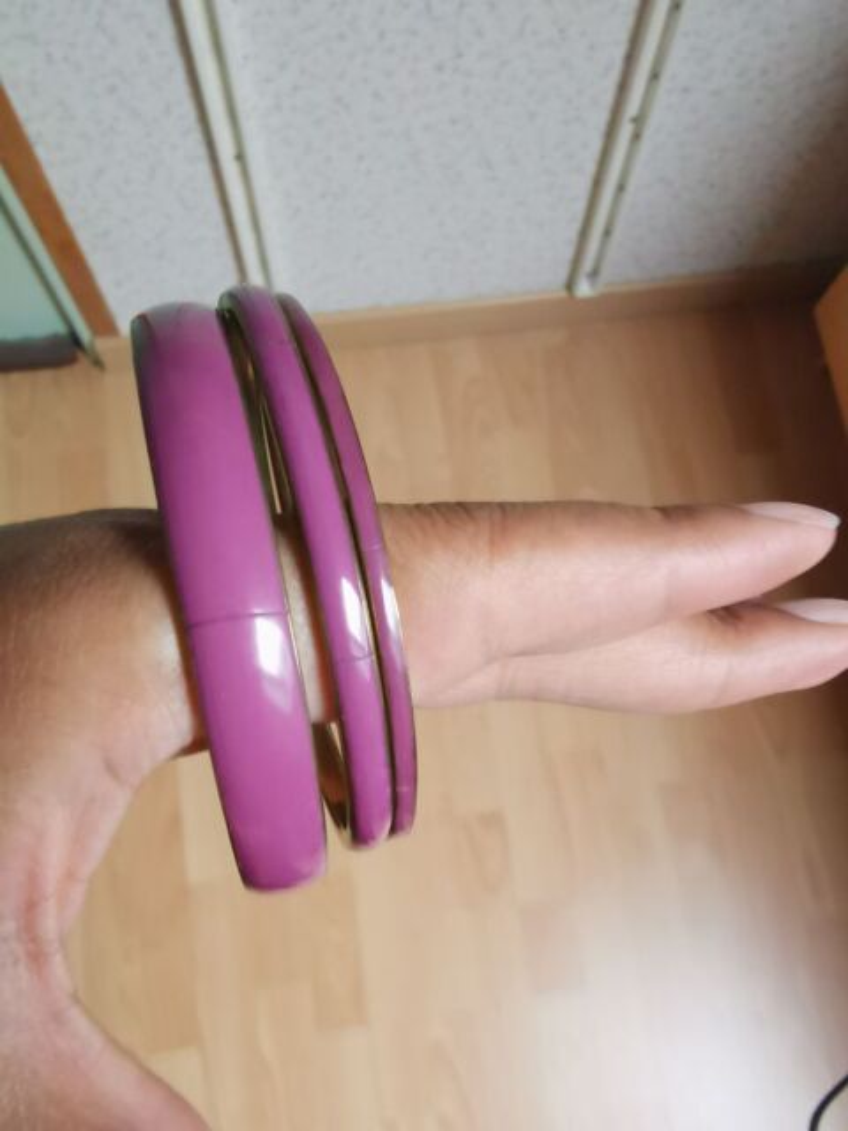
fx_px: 849
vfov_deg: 67.3
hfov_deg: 53.1
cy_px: 566
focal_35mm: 26
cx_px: 424
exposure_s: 1/33.3
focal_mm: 2.35
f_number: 2.2
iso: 500
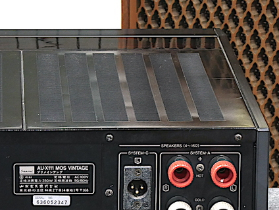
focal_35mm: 306
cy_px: 186
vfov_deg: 4.9
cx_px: -13
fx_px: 2466
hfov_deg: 6.5
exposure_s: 1/2
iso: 200
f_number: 5.3
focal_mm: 24.2
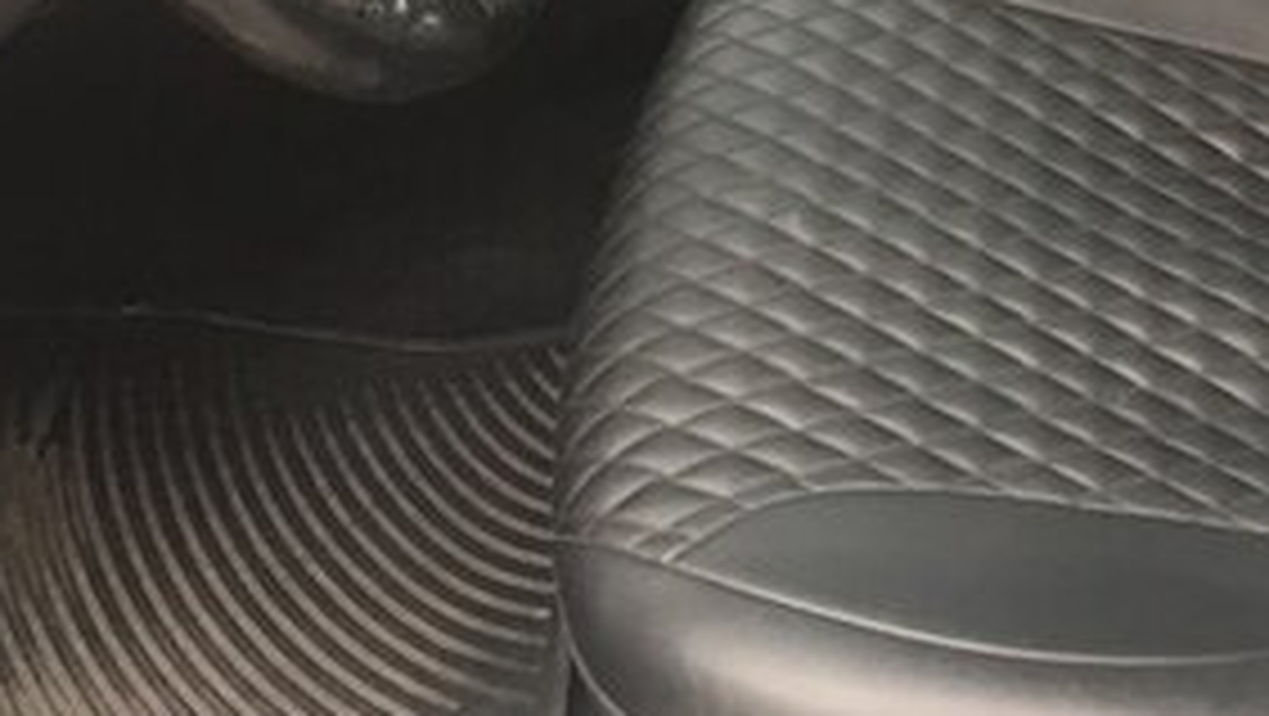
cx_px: 1066
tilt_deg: -32.0
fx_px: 2491
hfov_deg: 27.8
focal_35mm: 74
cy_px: -344
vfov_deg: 15.2
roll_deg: -6.3
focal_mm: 4.15
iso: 25
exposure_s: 1/33
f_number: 2.2
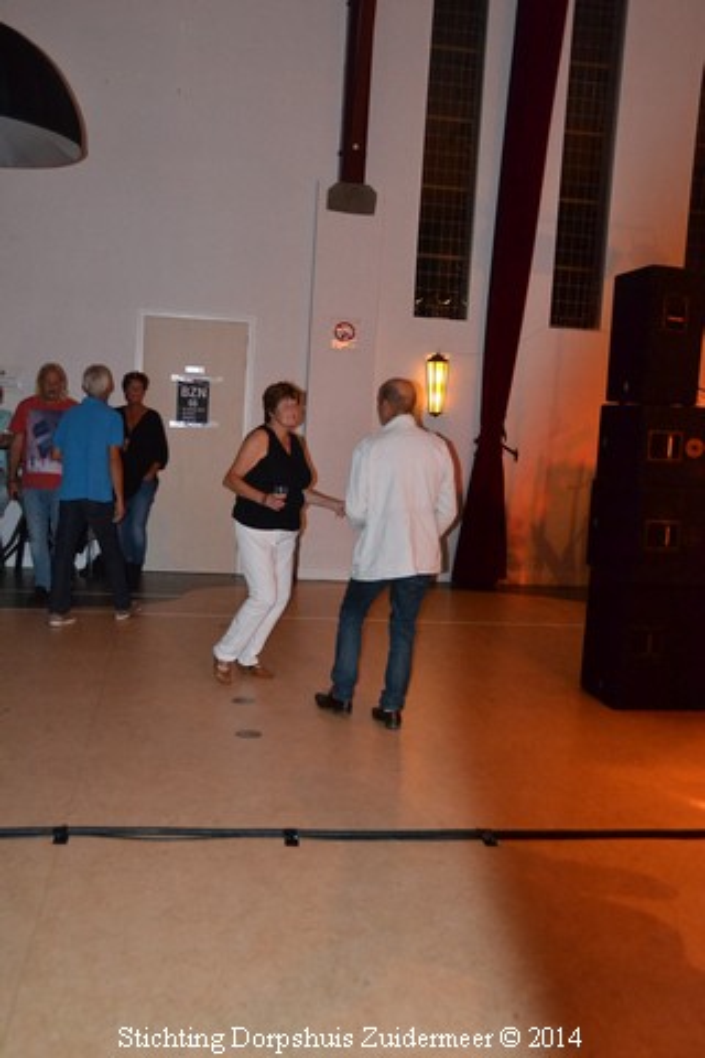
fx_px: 1057
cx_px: 352
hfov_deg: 36.9
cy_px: 529
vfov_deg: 53.1
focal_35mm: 36
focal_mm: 24
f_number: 3.8
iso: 3200
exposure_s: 1/60
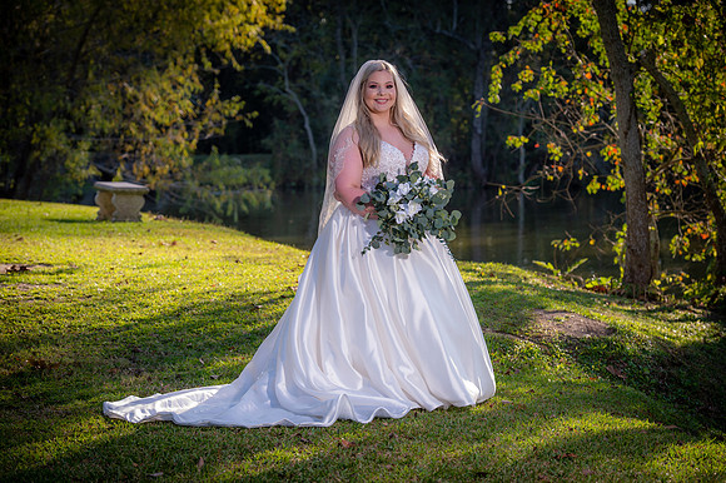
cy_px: 242
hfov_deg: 19.5
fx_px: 2116
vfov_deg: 13.0
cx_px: 363
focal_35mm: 105
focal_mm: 105
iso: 100
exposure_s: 1/125
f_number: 5.6
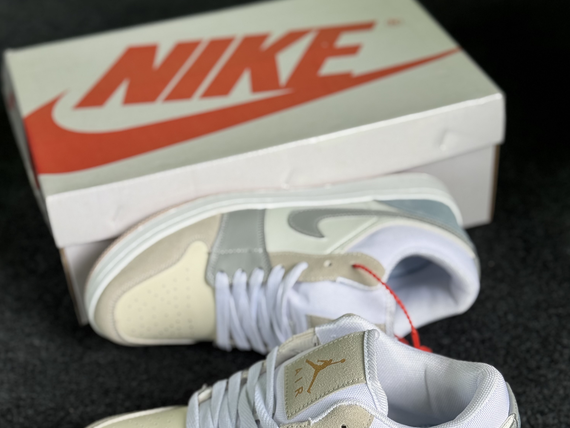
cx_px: 288
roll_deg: +4.9
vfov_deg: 22.4
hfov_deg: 29.8
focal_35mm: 65
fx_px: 1070
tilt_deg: -42.1
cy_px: 327
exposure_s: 1/428
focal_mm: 6.76
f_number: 1.78
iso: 64
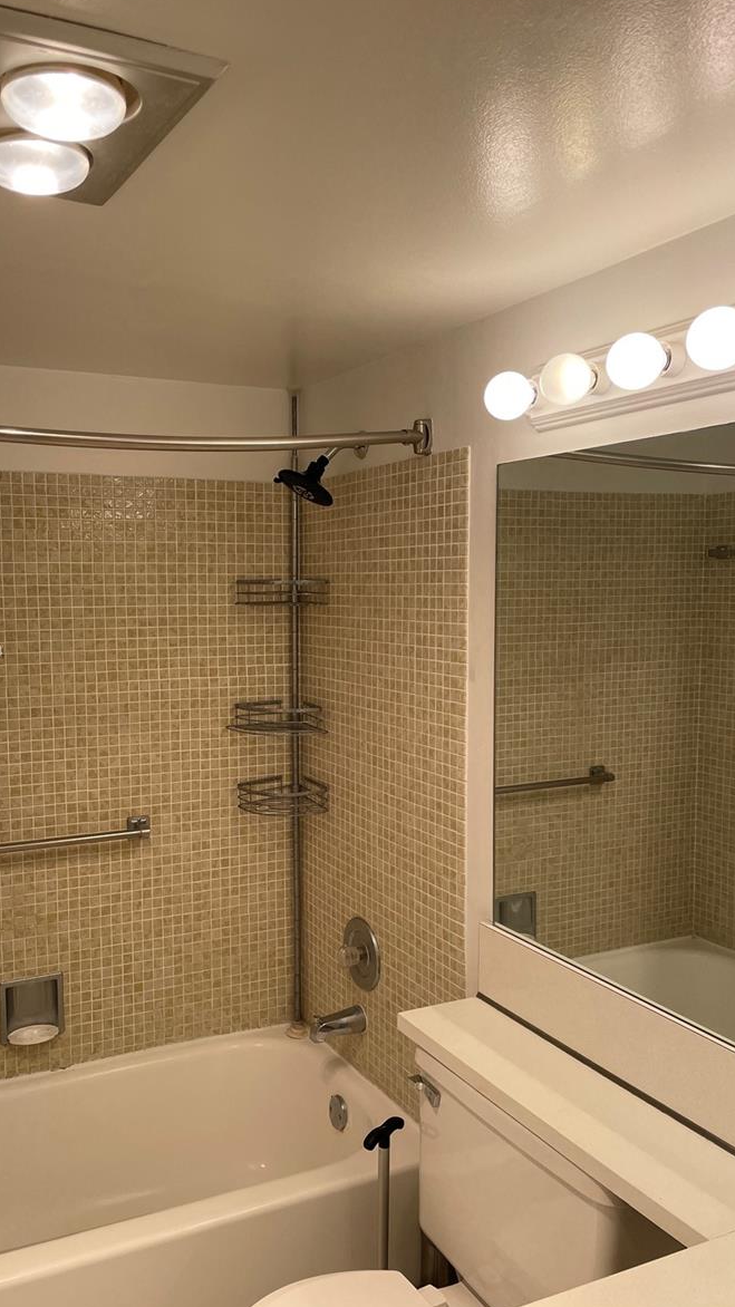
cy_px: 652
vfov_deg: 66.1
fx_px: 1005
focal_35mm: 29
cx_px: 301
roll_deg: -0.1
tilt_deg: -5.7
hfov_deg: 40.0
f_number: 1.6
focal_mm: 4.2
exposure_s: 1/171
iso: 32
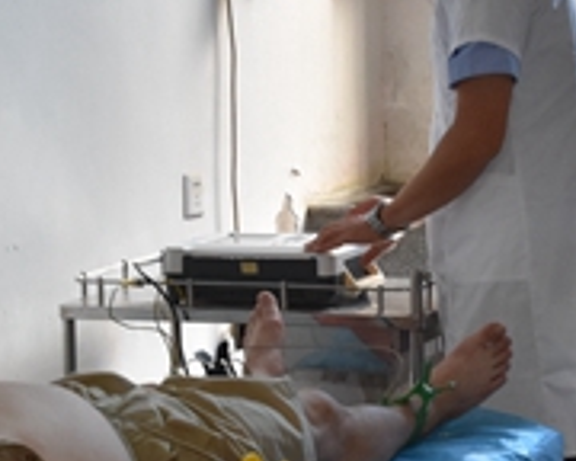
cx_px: 416
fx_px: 2353
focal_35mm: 138
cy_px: 158
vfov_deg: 11.2
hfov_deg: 13.9
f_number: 5.6
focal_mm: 22
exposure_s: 1/125
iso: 800
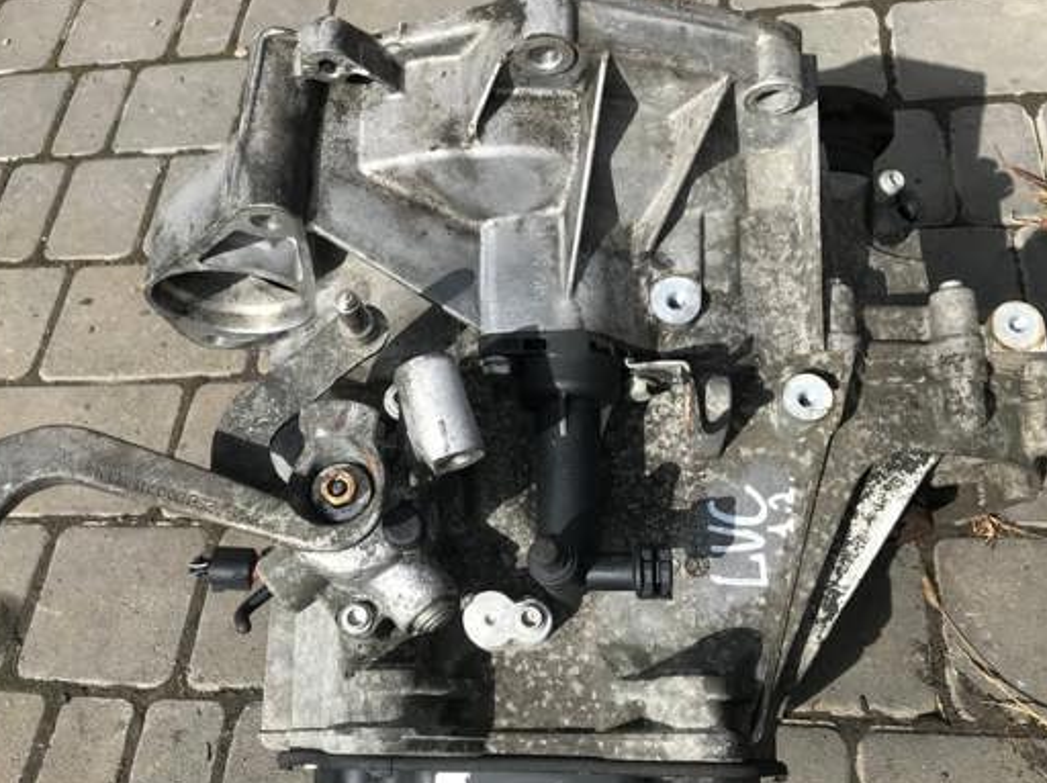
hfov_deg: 52.6
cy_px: 447
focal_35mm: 35
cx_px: 497
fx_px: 1058
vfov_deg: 40.5
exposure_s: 1/1880
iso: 20
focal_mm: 3.99
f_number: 1.8
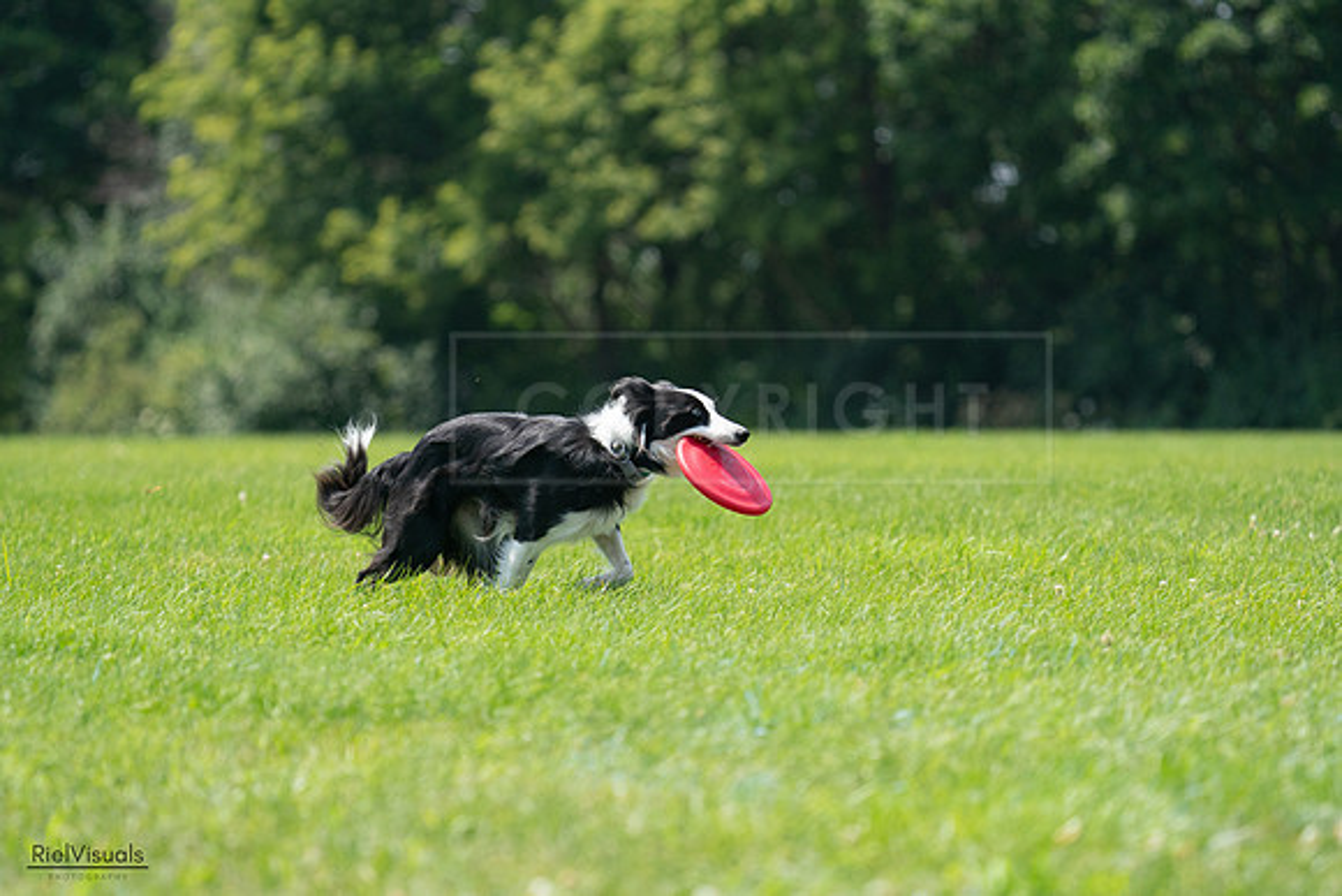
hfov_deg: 6.7
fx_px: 11409
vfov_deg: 4.5
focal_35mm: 306
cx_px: 671
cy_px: 448
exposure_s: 1/4000
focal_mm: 306
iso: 1600
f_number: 6.3
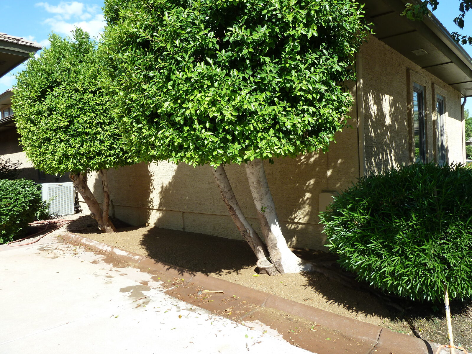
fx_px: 341
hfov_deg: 69.4
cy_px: 177
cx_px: 236
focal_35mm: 25
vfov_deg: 54.9
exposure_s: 1/250
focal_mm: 4.1
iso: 80
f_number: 4
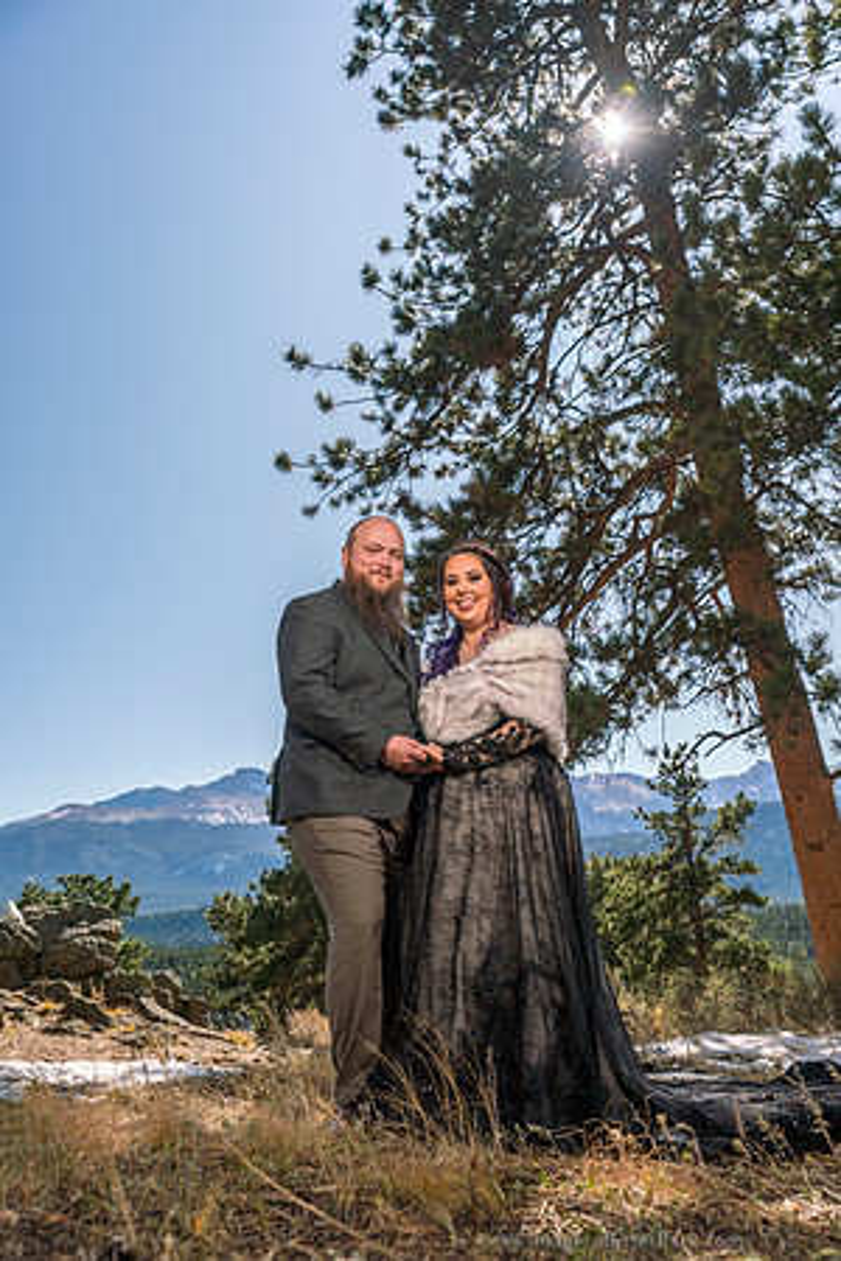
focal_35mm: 30
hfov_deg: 43.6
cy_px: 630
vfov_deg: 61.9
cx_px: 420
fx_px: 1051
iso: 200
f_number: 4.5
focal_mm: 30
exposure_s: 1/2500
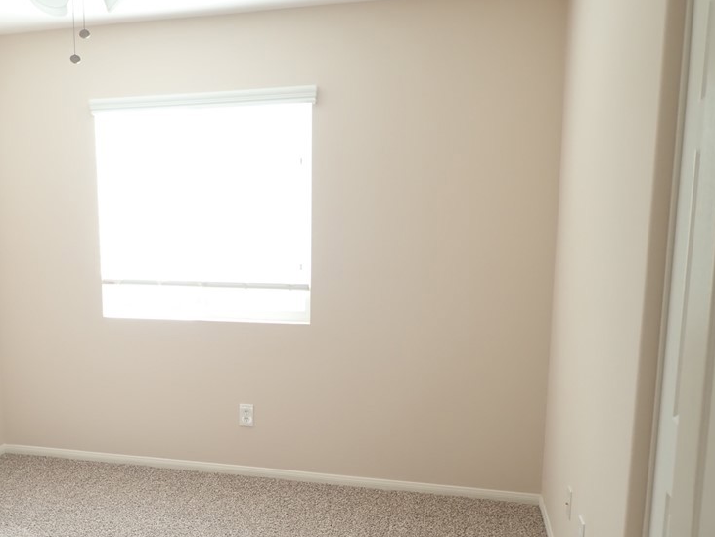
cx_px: 234
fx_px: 723
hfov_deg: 51.5
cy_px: 326
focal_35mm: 35
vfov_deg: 40.5
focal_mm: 4.5
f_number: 2
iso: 100
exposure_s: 1/60
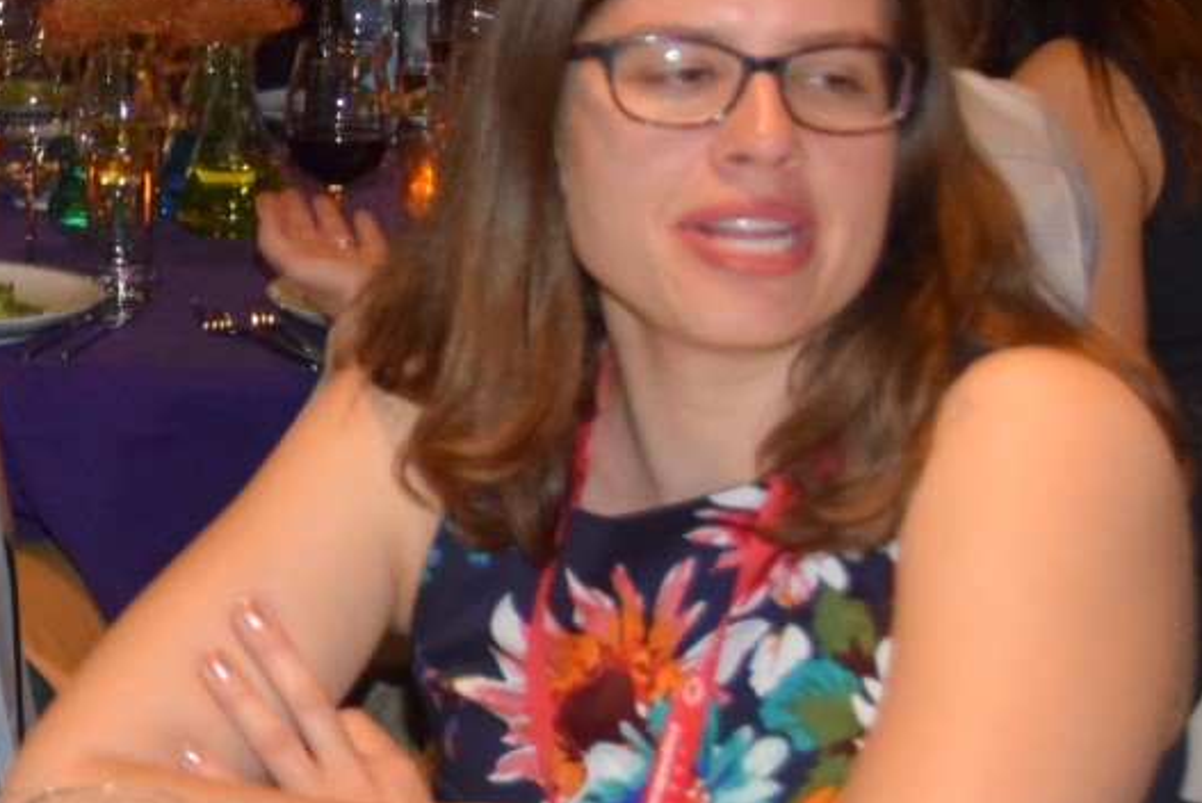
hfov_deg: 14.8
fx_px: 4309
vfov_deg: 10.6
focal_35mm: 129
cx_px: -572
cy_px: 194
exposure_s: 1/60
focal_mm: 28
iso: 3200
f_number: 4
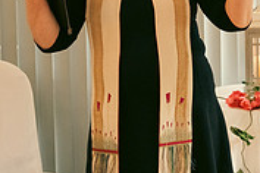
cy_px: -15
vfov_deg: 9.8
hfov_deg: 14.0
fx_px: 1004
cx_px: 367
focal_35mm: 139
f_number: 3.5
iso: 1000
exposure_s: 1/160
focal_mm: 40
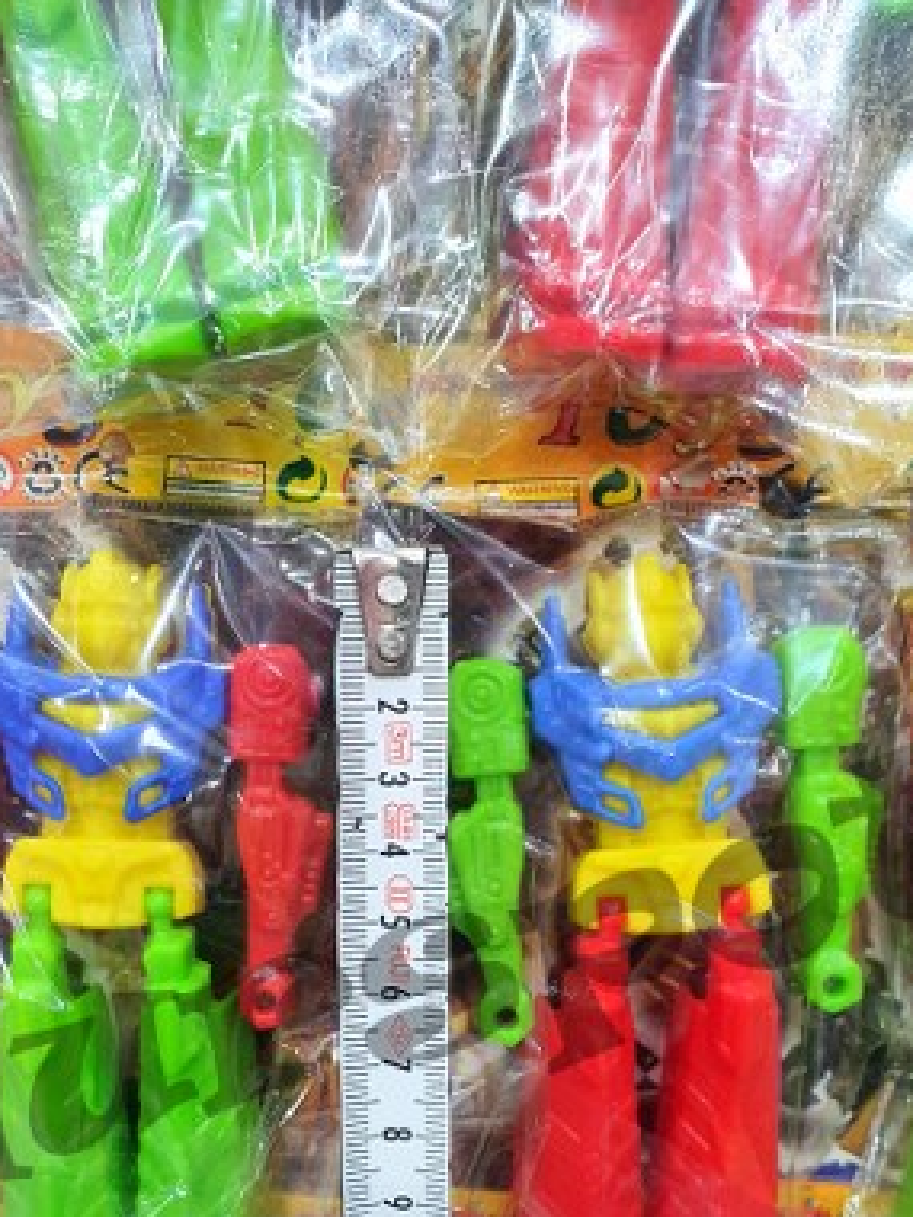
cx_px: 400
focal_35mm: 41
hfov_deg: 35.1
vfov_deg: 44.3
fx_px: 1442
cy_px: 910
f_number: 2.4
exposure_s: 1/50
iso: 200
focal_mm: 4.32
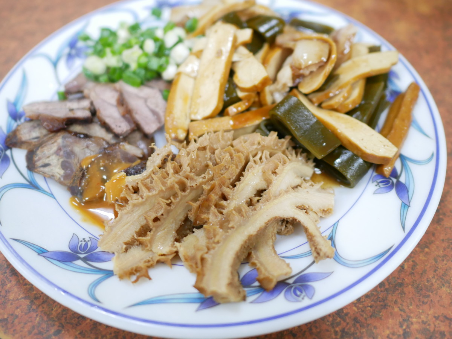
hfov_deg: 59.9
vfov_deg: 46.8
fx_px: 392
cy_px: 170
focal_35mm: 30
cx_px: 226
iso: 1000
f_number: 1.7
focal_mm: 15
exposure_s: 1/60
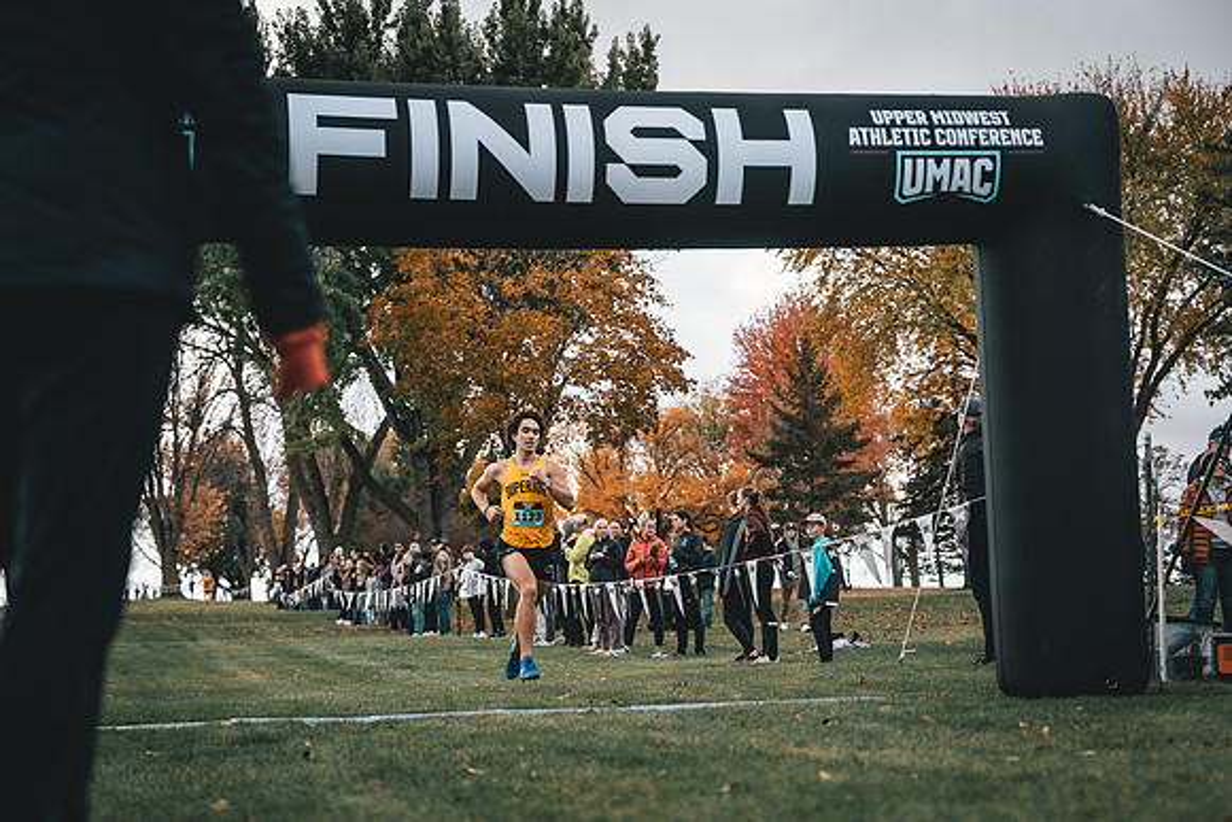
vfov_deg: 24.5
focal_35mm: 55
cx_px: 615
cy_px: 467
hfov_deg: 36.1
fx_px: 1891
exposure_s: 1/3200
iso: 200
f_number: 2
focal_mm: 47
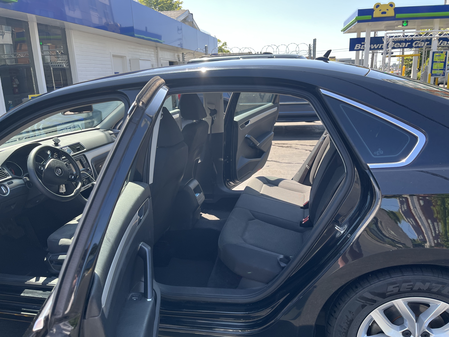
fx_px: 337
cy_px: 168
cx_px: 224
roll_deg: +0.0
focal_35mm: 26
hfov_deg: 67.3
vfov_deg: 53.1
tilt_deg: -14.8
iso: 50
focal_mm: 5.1
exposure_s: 1/457
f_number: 1.6
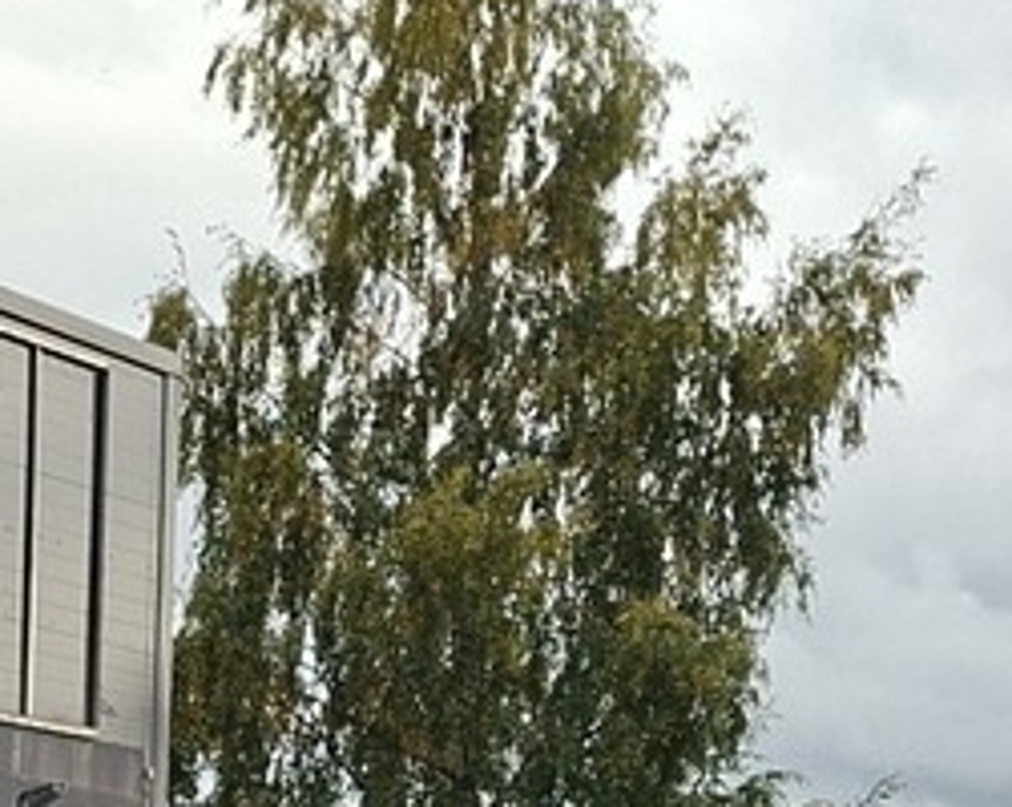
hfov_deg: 13.3
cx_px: -847
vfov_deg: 10.6
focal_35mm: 129
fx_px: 3858
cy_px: 1796
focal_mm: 5.54
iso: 50
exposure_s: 1/773
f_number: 1.8
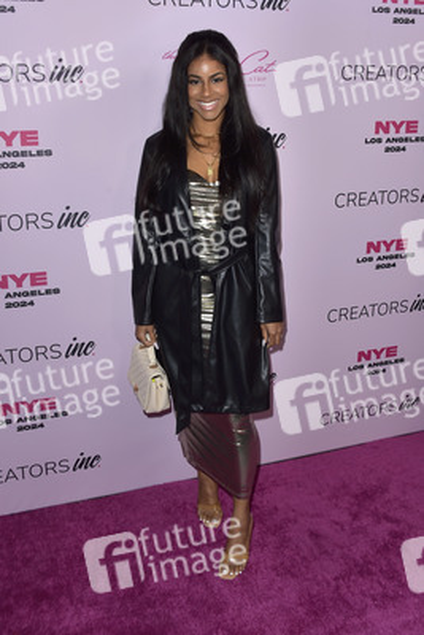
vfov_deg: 58.7
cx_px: 212
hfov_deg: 41.1
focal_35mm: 32
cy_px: 318
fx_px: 565
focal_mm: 32
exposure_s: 1/250
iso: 200
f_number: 7.1
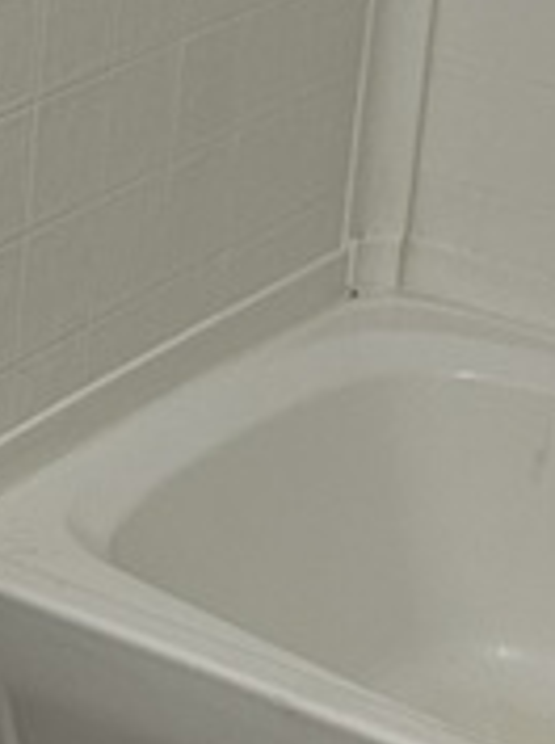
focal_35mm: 159
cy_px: 97
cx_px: -547
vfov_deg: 12.4
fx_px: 3411
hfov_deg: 8.8
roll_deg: -2.6
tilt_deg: -17.3
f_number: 1.5
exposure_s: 1/120
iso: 125
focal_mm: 5.7
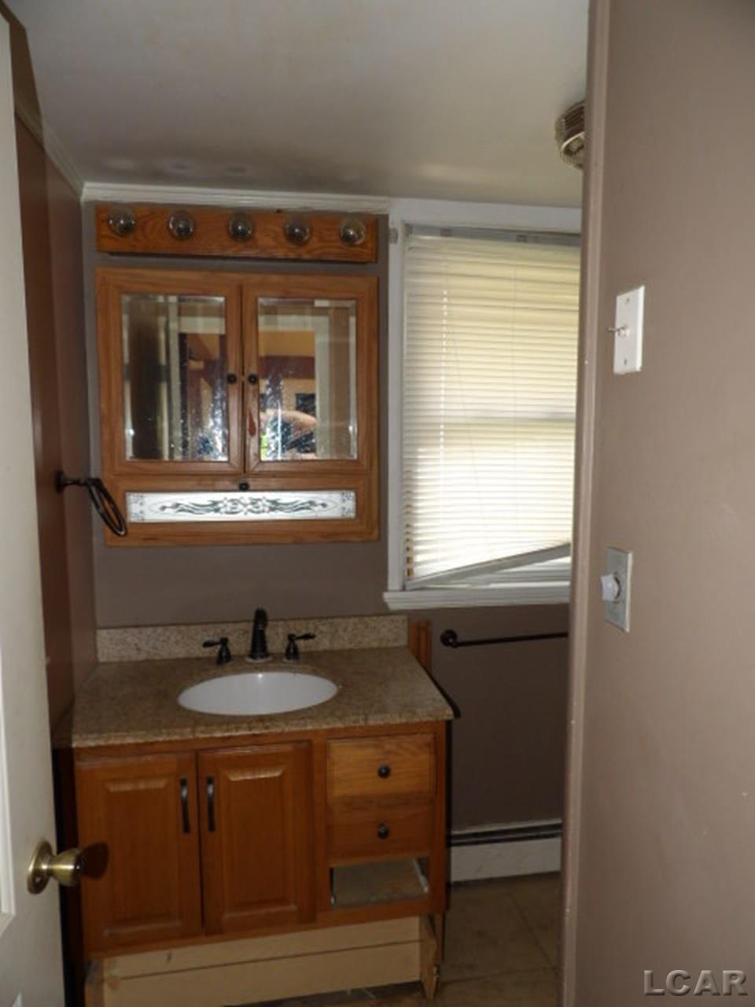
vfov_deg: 71.6
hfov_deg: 56.8
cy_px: 504
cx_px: 378
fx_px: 698
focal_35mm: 24
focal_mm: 4.3
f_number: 3.2
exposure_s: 1/33
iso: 200
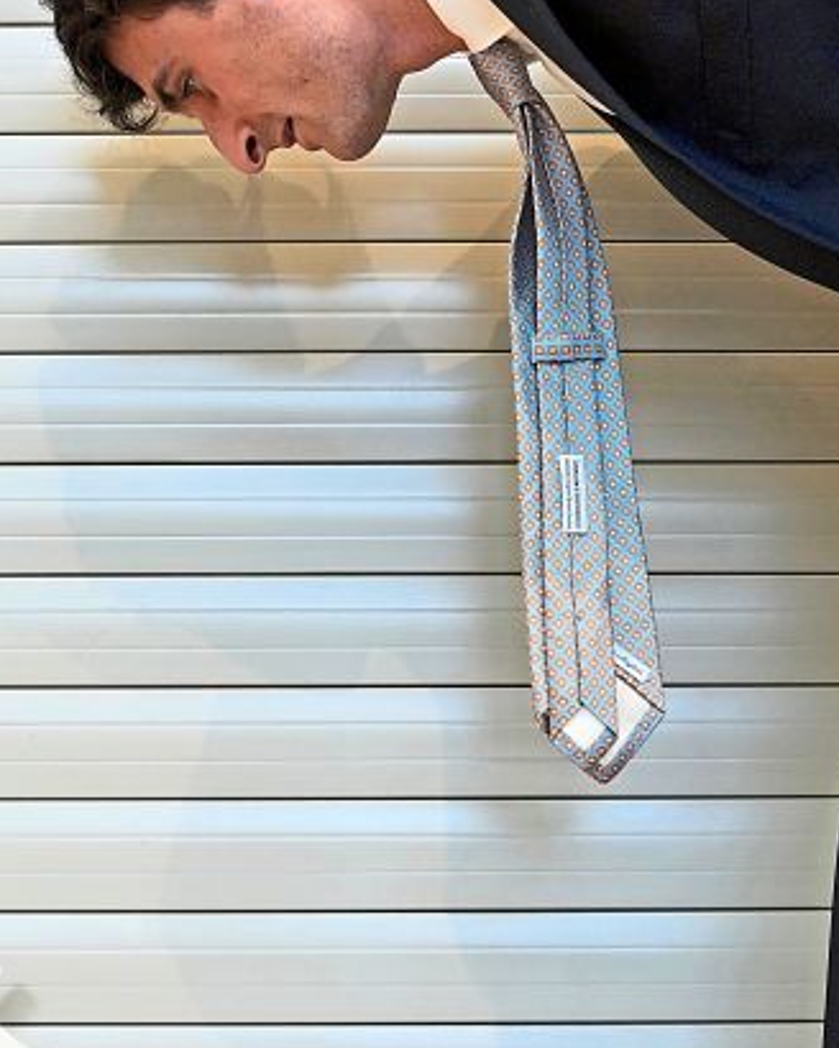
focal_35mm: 71
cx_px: 110
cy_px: 746
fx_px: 2204
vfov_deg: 26.5
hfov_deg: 21.2
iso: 400
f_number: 2.8
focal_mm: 25
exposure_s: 1/250
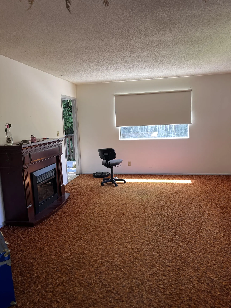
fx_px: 231
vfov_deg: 67.3
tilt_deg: -9.8
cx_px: 116
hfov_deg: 53.1
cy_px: 154
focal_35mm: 26
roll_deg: +2.7
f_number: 1.6
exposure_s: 1/121
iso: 64
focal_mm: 5.1
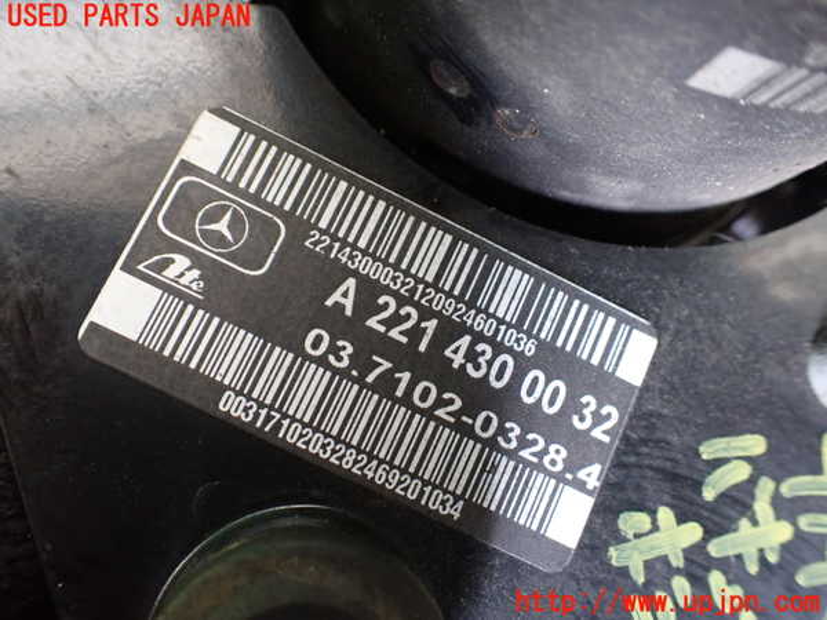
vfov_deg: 46.8
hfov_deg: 60.0
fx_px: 717
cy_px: 310
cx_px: 414
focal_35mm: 30
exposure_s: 1/40
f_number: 2.3
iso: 800
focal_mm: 5.4
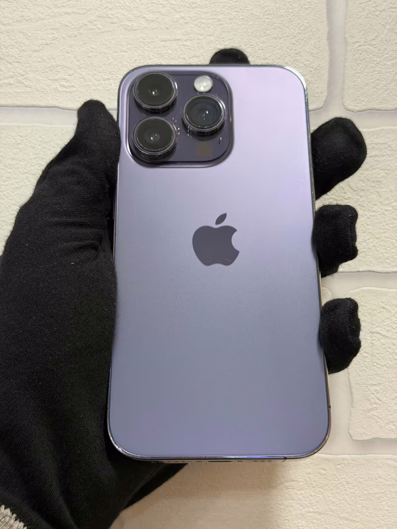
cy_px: 264
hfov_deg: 30.3
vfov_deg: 39.7
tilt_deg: +2.1
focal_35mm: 48
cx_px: 198
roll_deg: +0.2
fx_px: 734
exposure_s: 1/50
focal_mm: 6.76
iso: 80
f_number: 1.78
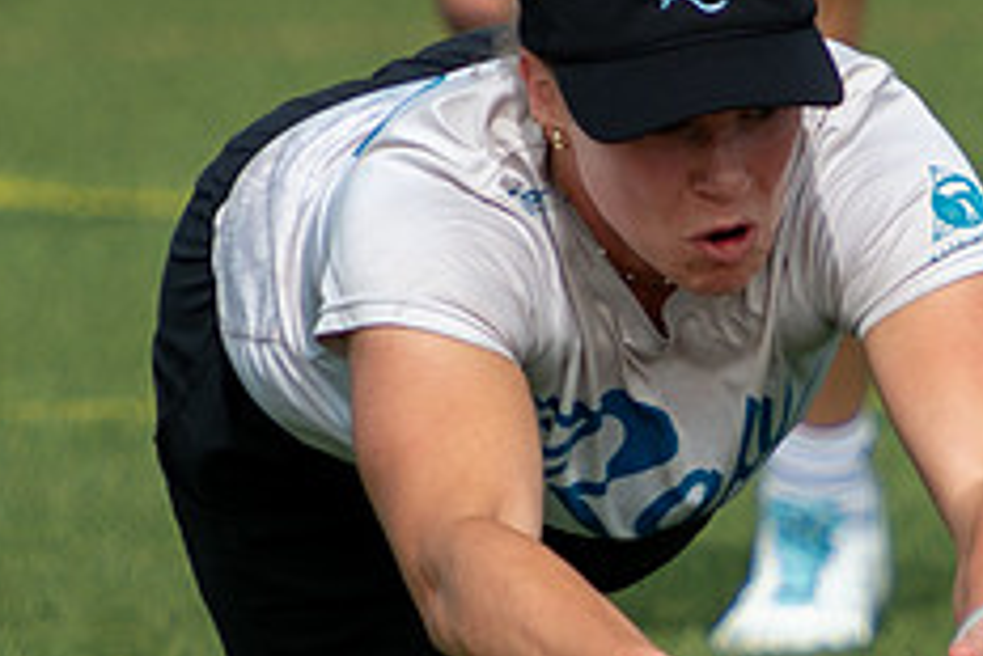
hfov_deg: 1.4
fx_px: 41010
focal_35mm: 1501
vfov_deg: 0.9
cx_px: 735
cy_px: 480
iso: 320
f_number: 5.6
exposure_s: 1/2000
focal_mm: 310
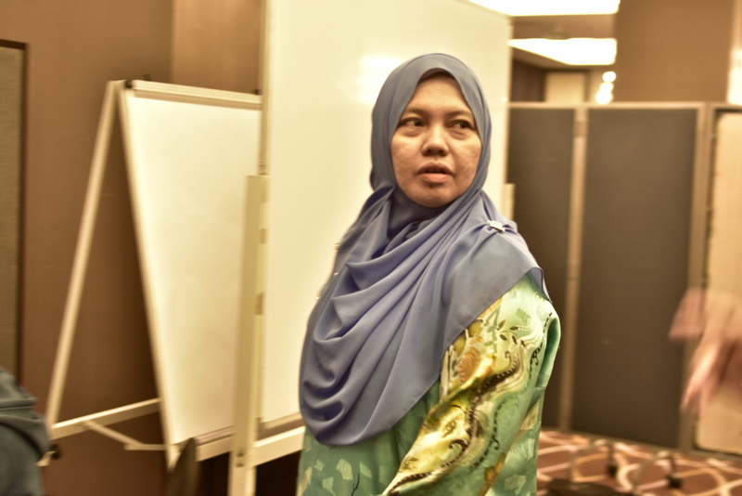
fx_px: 1082
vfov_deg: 25.8
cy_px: 248
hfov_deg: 37.8
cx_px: 371
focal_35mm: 52
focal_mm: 35
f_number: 2.8
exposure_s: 1/30
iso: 1000
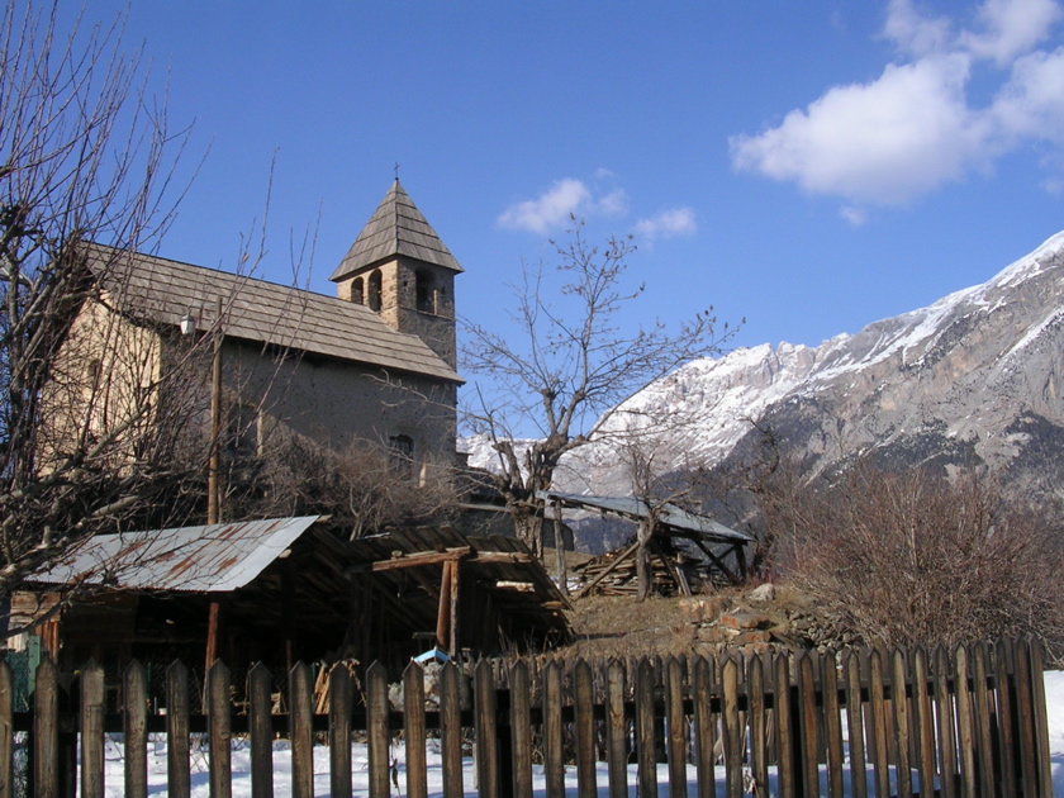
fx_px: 1168
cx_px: 532
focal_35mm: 38
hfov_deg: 49.0
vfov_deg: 37.7
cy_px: 399
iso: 50
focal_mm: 5.8
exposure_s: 1/355
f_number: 5.6
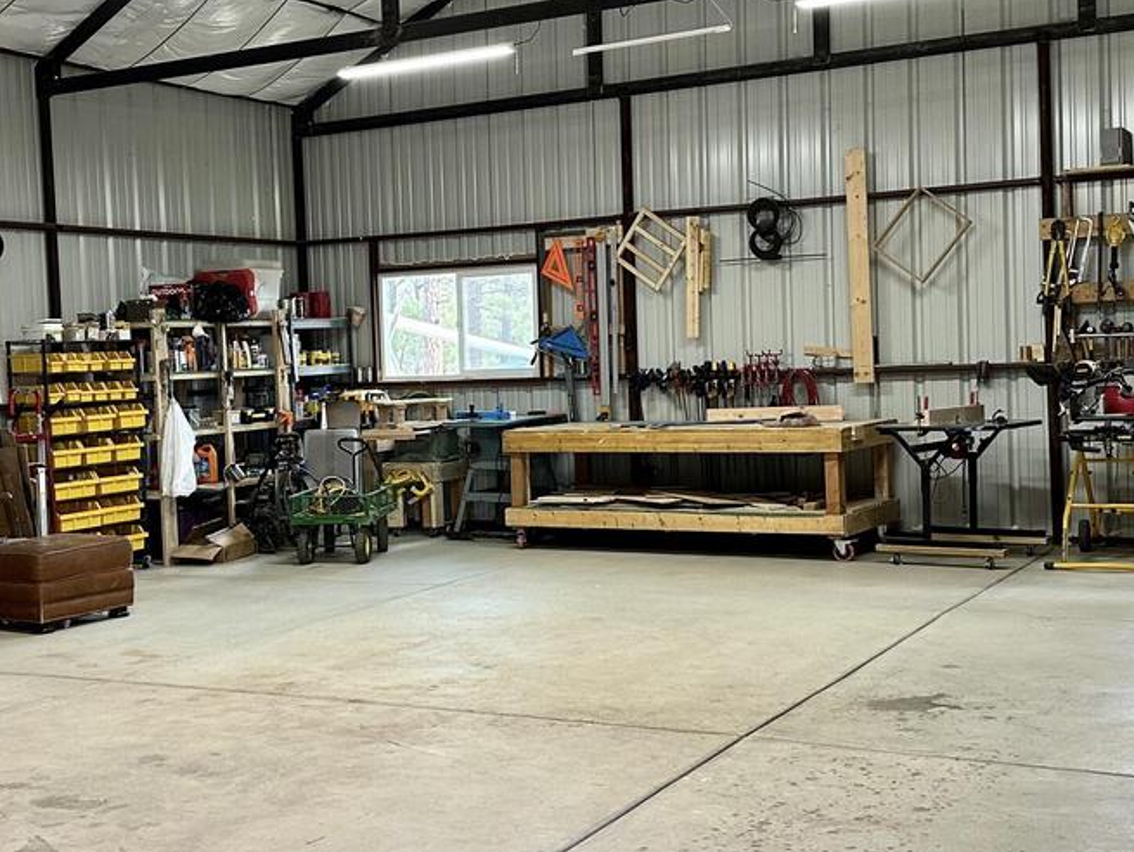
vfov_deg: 29.1
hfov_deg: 37.8
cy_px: 407
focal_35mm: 50
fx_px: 1639
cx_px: 392
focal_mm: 6.86
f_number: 1.78
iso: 200
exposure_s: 1/60
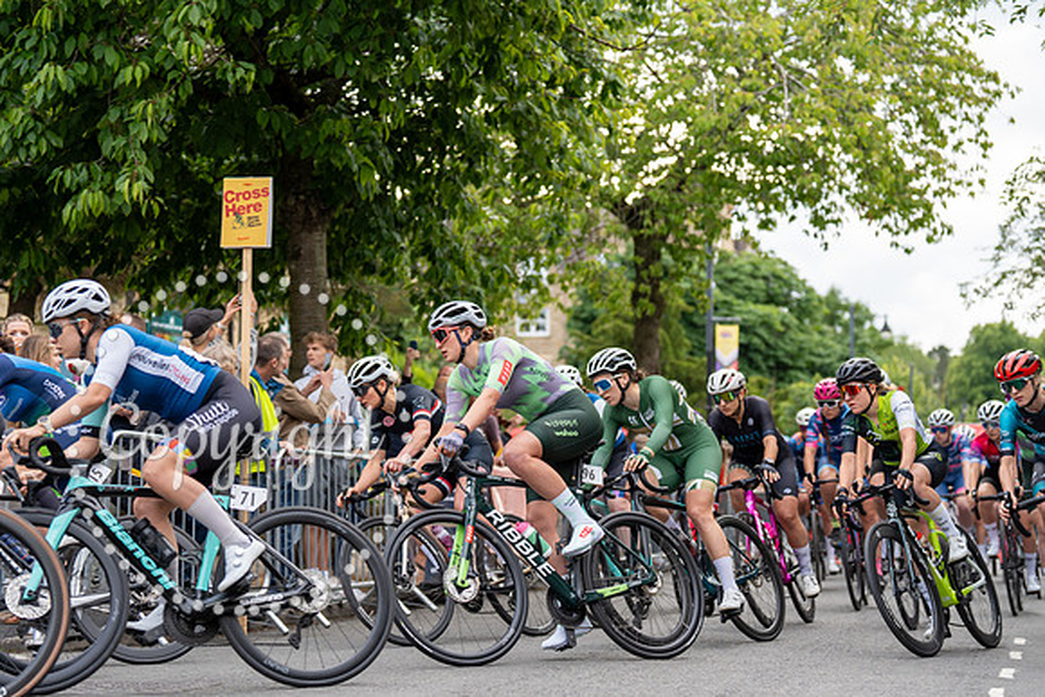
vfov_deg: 19.5
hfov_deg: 28.8
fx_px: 2032
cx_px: 522
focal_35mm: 70
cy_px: 348
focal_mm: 70
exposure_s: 1/500
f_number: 2.8
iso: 500
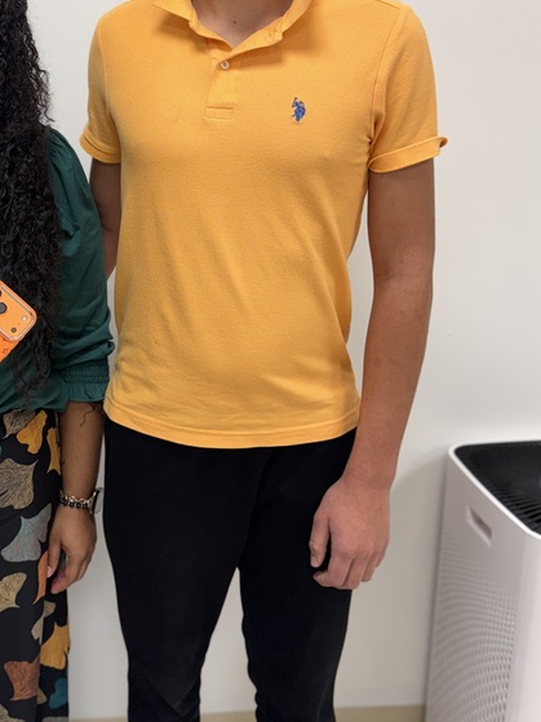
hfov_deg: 31.6
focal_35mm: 44
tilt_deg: -14.1
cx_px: 77
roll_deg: +1.6
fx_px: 917
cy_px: 270
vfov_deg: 42.6
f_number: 1.78
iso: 160
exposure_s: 1/120
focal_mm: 6.76
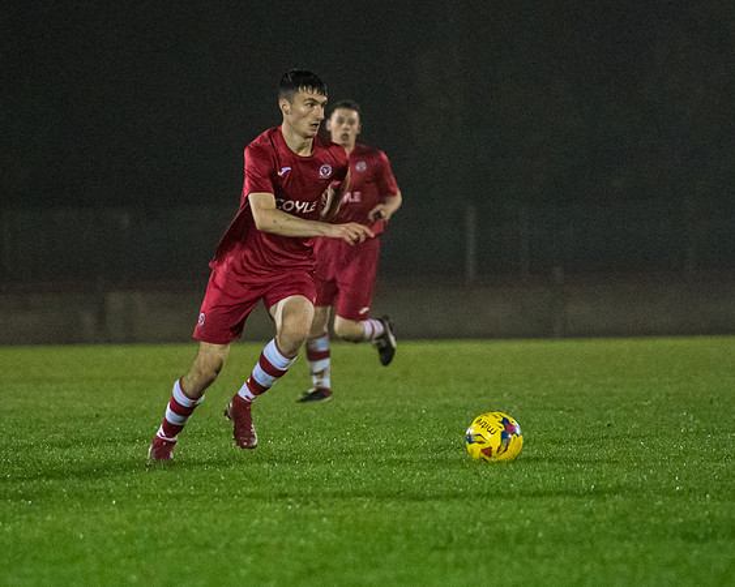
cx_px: 242
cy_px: 294
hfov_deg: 4.9
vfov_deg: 3.9
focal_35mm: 397
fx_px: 8624
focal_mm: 173
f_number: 2.8
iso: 6400
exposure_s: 1/1250
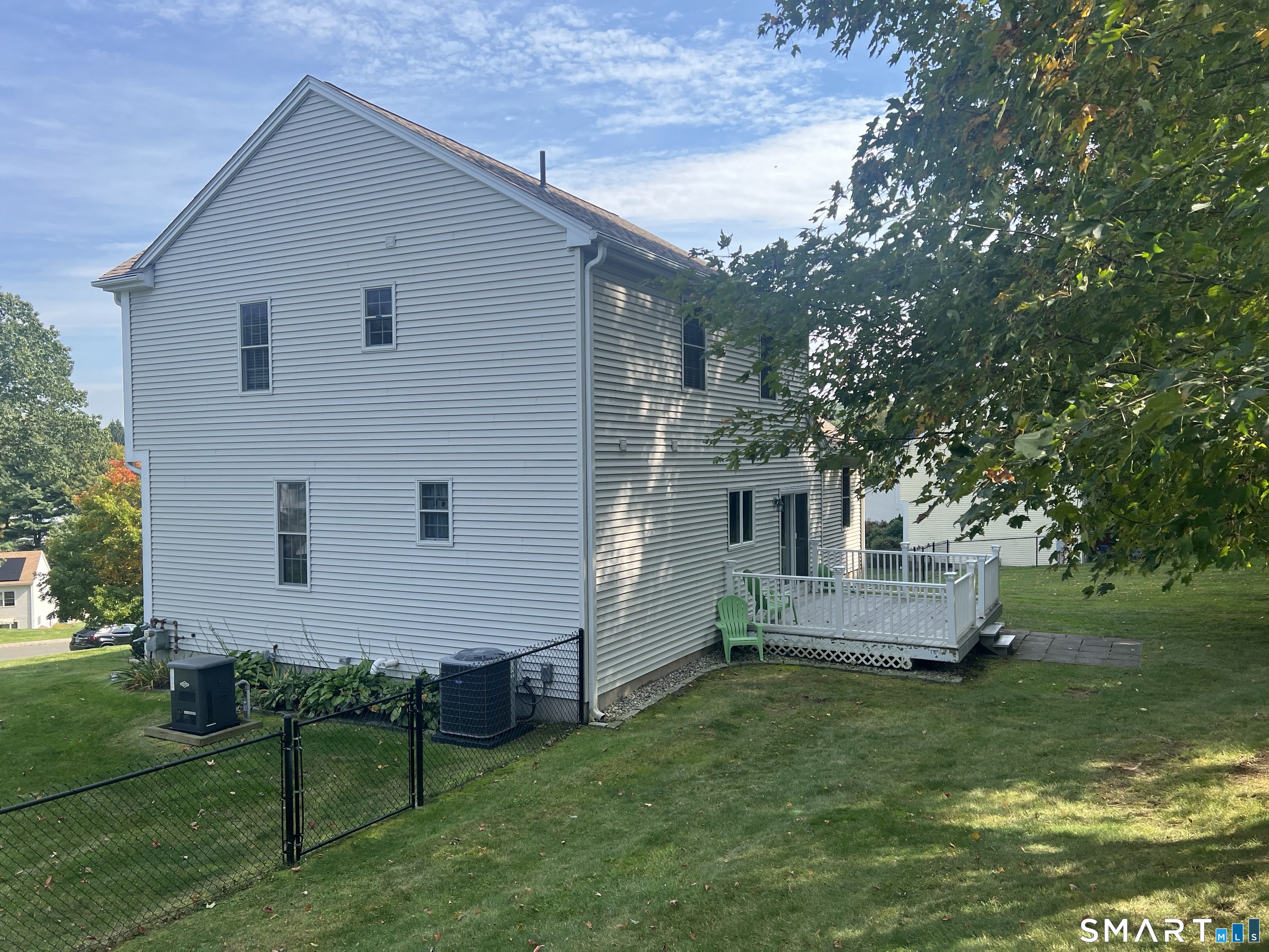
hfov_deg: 67.3
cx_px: 634
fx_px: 953
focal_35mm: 26
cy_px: 476
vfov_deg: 53.1
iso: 50
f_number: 1.5
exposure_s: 1/1377
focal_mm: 5.7
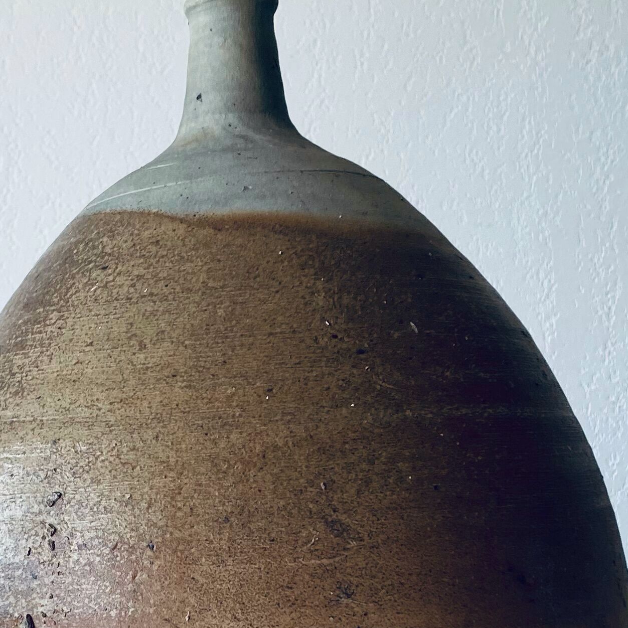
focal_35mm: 74
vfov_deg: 22.9
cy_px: 529
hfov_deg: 23.0
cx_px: 116
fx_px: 1519
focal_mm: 4.25
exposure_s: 1/122
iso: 32
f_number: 1.8
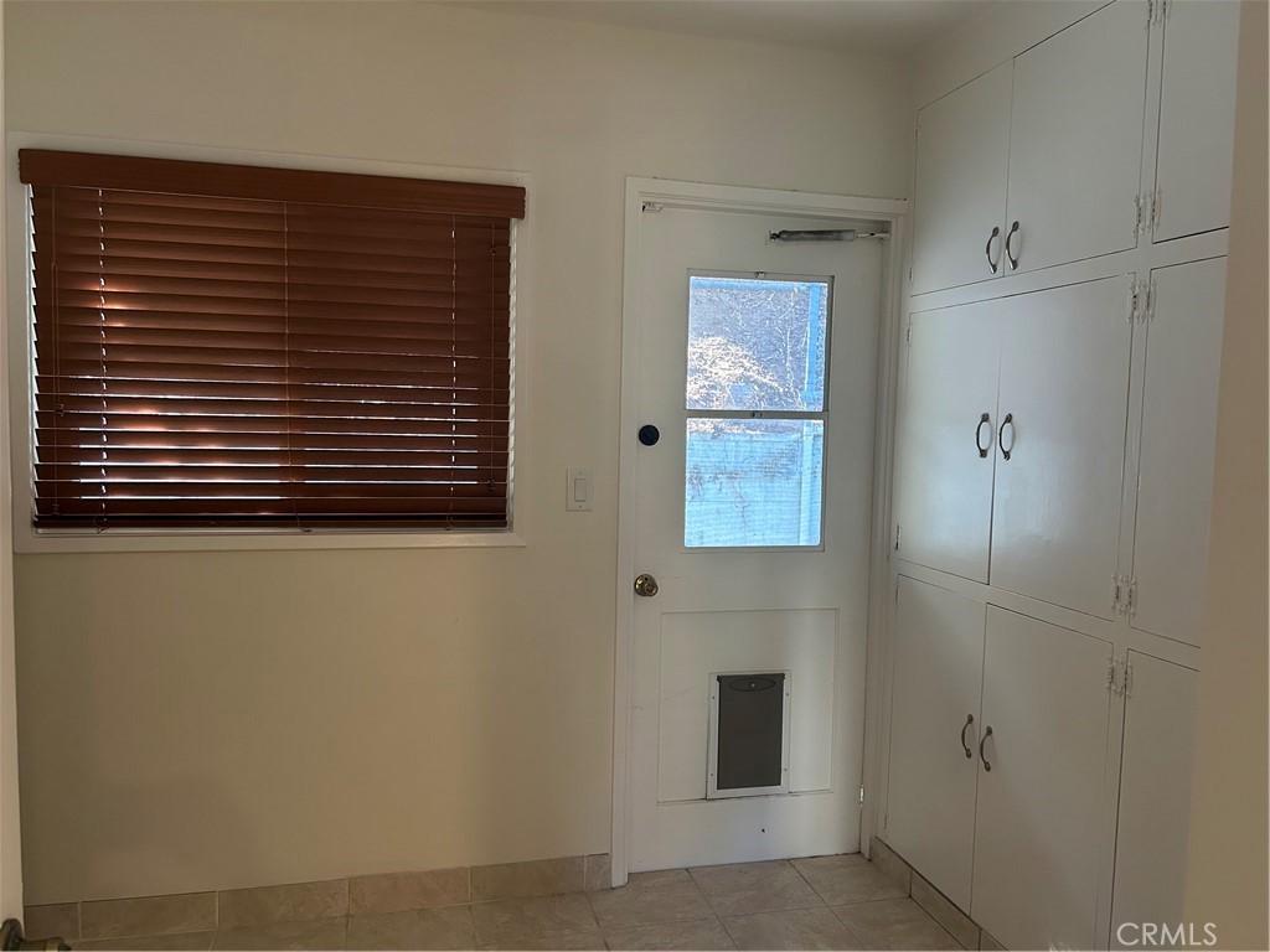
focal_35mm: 26
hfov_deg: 67.3
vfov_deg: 53.1
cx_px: 635
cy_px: 476
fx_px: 954
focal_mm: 5.7
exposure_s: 1/60
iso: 320
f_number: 1.5
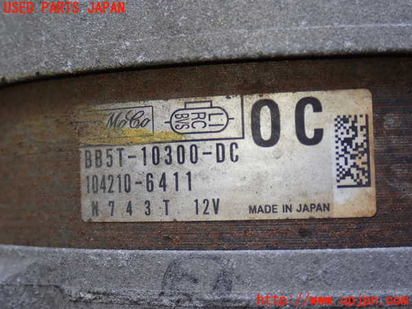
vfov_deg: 23.7
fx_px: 738
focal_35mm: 62
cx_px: 206
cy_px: 154
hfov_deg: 31.2
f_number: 3.6
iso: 200
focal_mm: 11.09
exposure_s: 1/125
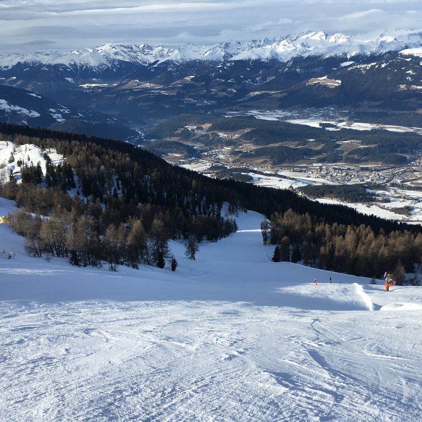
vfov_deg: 47.2
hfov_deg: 47.1
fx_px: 483
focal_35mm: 35
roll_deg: +1.1
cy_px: 213
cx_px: 243
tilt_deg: -16.5
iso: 25
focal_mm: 4.15
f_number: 2.2
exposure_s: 1/1451
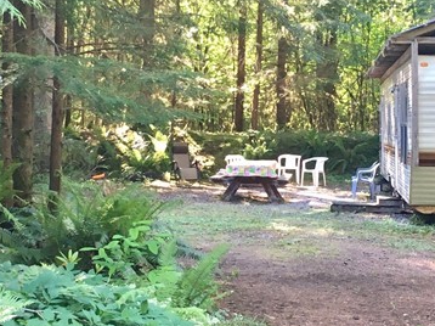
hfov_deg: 23.5
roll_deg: +0.4
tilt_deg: -1.6
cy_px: 165
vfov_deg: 17.8
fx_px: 1042
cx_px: 261
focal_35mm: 83
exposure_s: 1/30
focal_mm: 4.15
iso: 50
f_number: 2.2
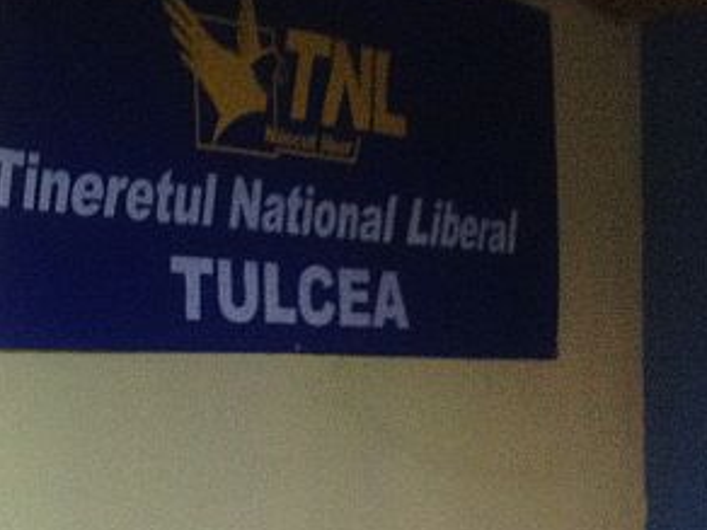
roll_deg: +0.8
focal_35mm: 96
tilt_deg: -2.9
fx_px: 1961
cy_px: 576
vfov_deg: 15.0
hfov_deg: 19.4
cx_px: -121
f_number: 2.4
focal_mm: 4.28
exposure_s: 1/20
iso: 250
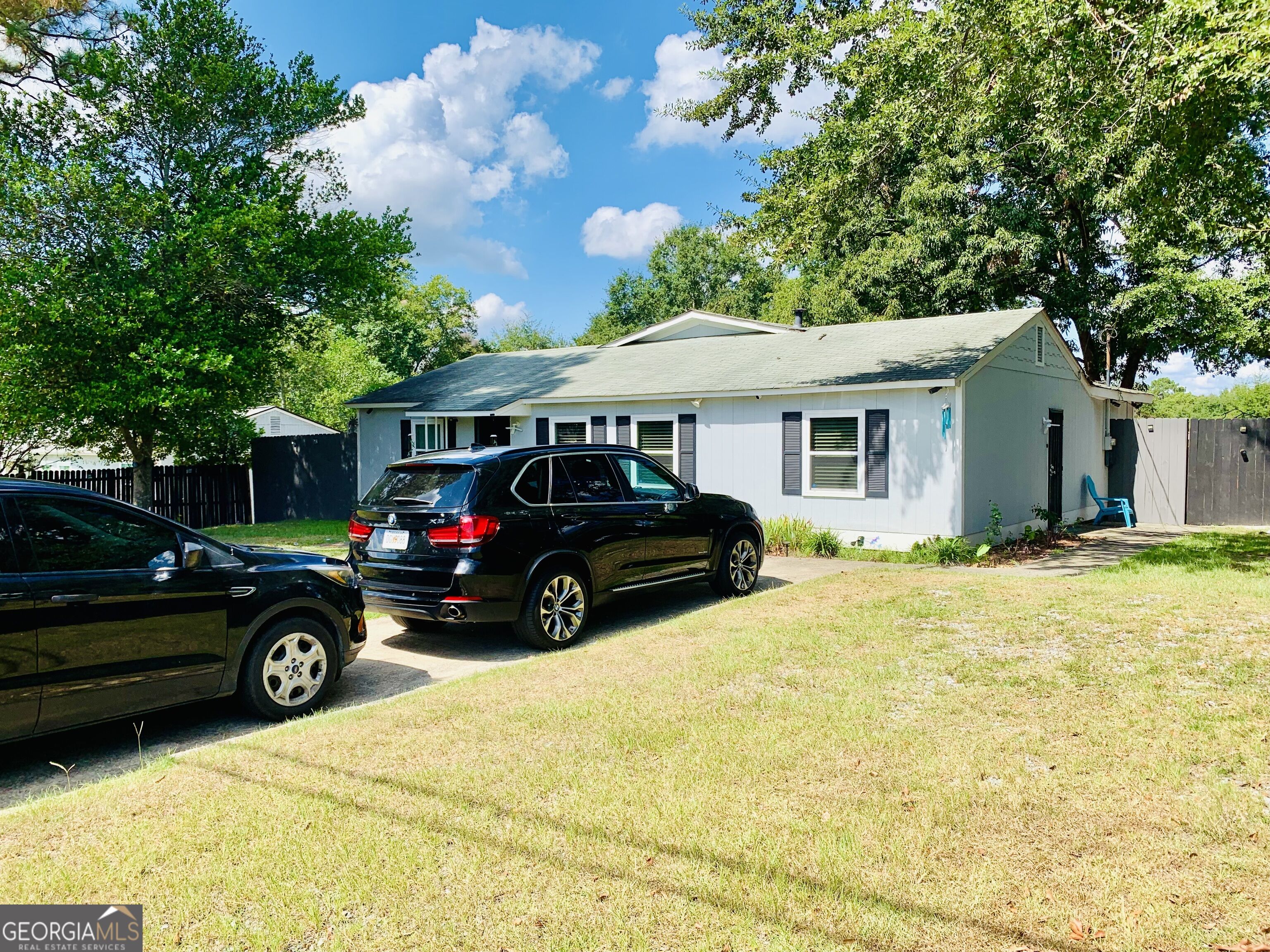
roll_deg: +1.2
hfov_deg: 67.3
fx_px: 954
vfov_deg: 53.1
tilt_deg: -2.0
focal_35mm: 26
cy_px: 476
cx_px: 635
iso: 25
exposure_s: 1/1748
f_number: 1.8
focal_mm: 4.25
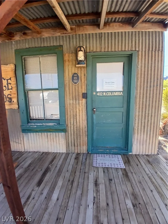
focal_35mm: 17
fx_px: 110
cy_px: 112
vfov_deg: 91.0
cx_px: 84
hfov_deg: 74.7
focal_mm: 1.4
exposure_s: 1/149
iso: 50
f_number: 2.2
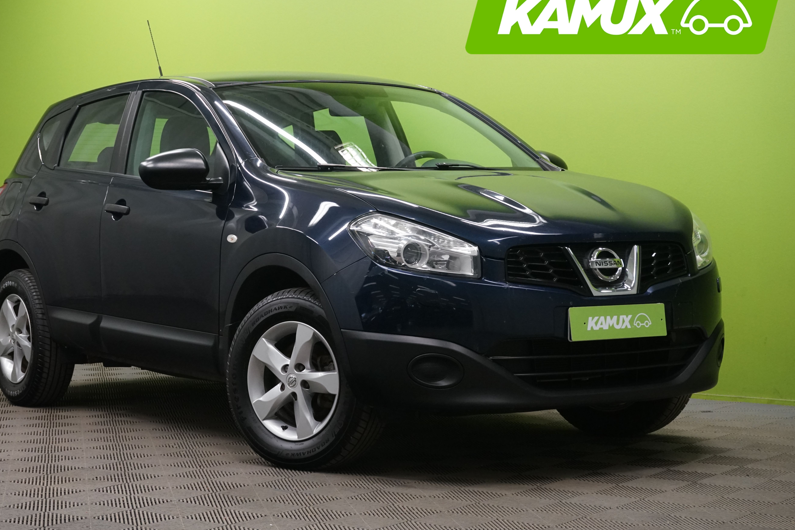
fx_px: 1767
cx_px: 351
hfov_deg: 25.3
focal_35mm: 80
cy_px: 250
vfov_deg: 17.1
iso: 2500
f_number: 9
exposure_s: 1/30
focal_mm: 70
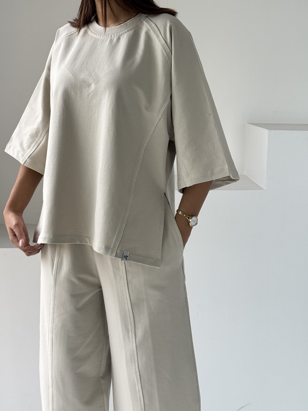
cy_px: 216
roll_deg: -0.7
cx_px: 130
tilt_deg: -10.3
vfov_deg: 34.3
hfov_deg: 26.1
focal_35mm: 56
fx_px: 664
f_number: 1.78
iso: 64
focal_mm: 6.76
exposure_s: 1/383
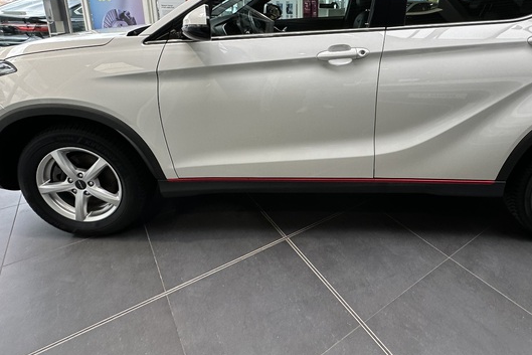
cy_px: 98
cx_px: 322
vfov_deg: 55.1
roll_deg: -1.2
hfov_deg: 77.6
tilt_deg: -12.9
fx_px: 325
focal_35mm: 22
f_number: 2.2
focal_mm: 2.22
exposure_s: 1/143
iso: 100
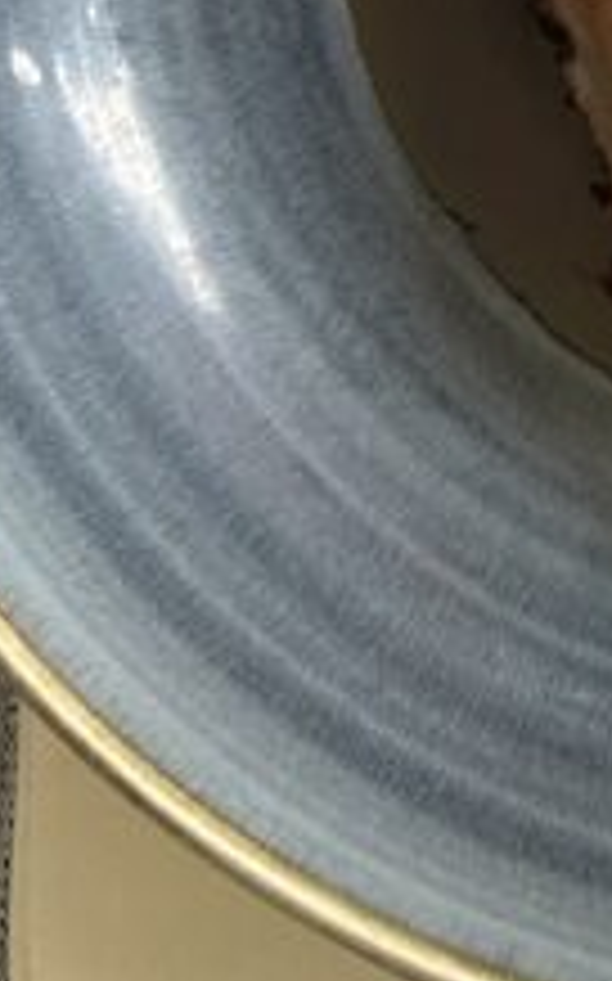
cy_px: -189
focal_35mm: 101
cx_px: 878
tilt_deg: -77.8
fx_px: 2699
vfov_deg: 19.4
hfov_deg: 12.4
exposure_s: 1/50
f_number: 1.5
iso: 400
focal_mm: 5.7
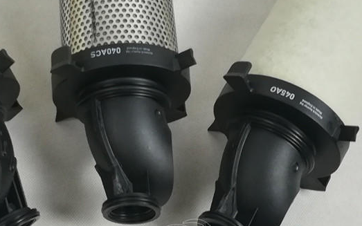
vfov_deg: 16.1
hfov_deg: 25.5
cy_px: 98
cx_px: 146
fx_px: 799
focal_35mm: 81
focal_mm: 3.83
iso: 200
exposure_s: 1/33.3
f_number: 2.2
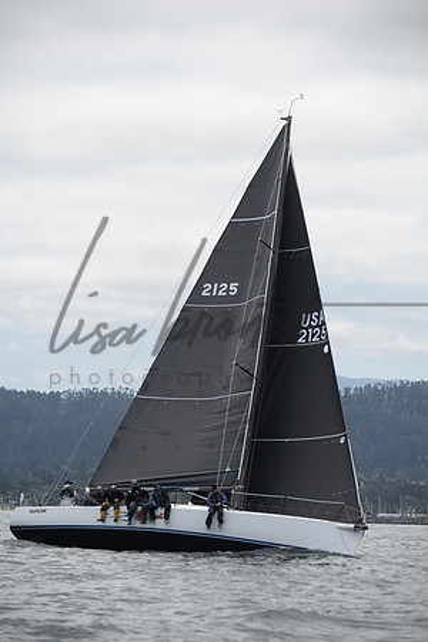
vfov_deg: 11.4
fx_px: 3210
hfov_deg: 7.6
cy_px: 321
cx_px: 214
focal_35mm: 180
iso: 500
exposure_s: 1/1600
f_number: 7.6
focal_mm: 180
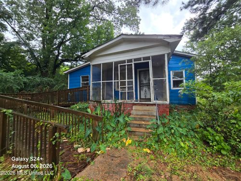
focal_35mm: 13
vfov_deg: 89.9
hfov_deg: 106.2
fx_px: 91
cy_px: 90
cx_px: 120
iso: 64
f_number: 2.2
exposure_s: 1/60
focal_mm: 2.2
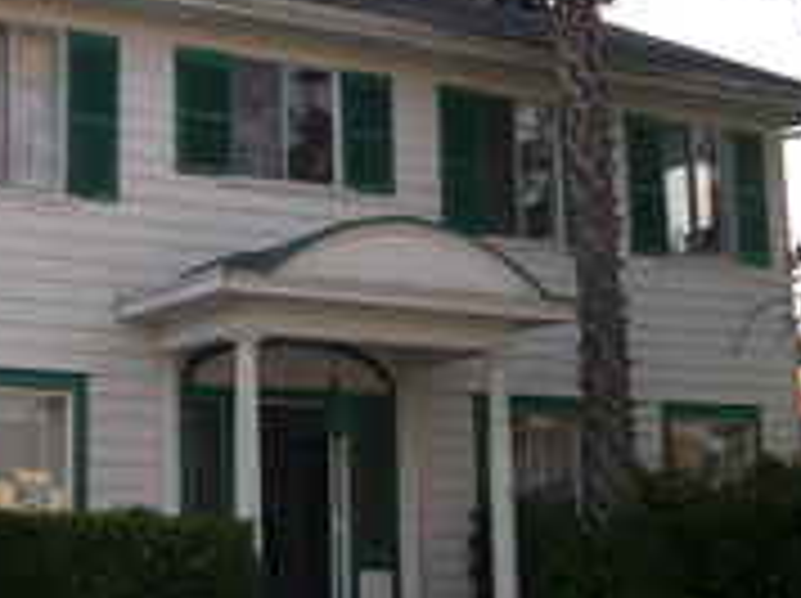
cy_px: 274
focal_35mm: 76
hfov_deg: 25.5
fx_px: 1756
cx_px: 223
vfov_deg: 19.3
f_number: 2.8
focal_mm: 8
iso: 100
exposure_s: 1/344
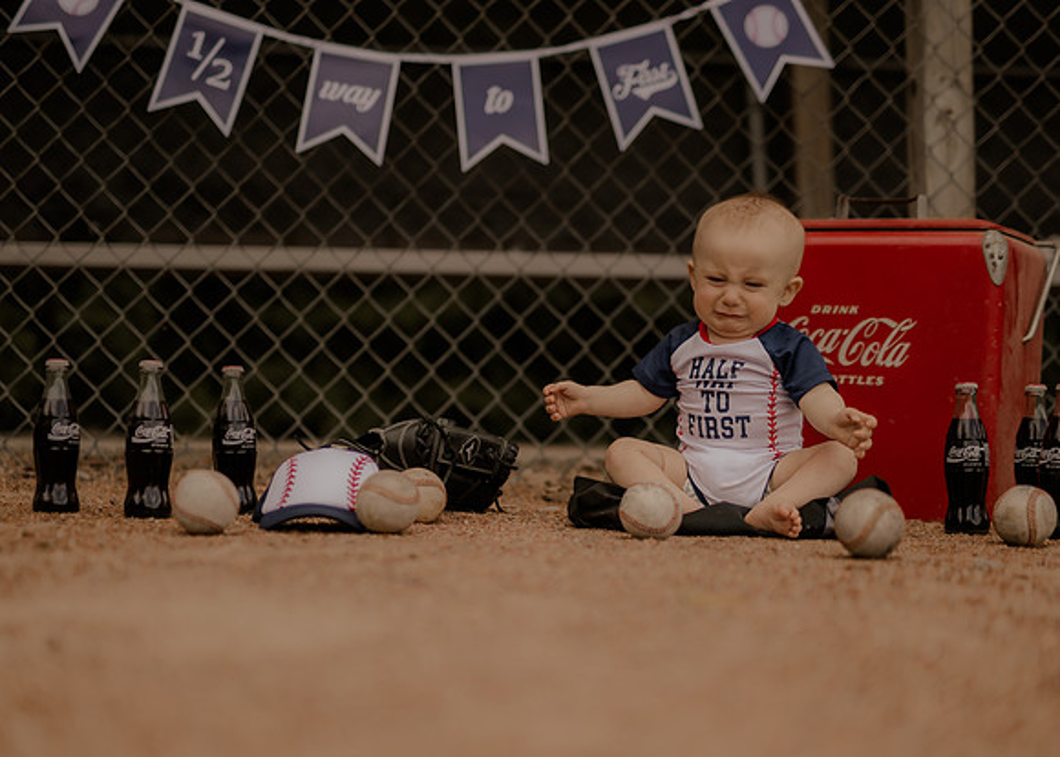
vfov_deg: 22.0
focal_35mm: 64
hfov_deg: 30.6
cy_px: 465
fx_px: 1939
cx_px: 506
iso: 160
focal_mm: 50
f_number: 3.2
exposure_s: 1/4000
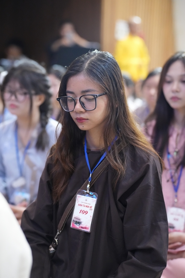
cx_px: 92
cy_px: 139
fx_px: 586
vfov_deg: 26.7
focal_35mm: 76
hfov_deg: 17.9
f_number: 2.8
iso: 8000
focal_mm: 76
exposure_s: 1/160
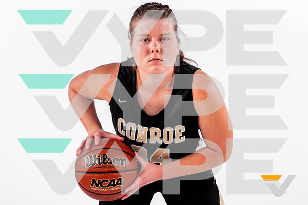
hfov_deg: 36.8
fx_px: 463
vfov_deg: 25.0
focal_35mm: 54
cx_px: 149
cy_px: 115
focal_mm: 48
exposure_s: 1/200
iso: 100
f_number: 5
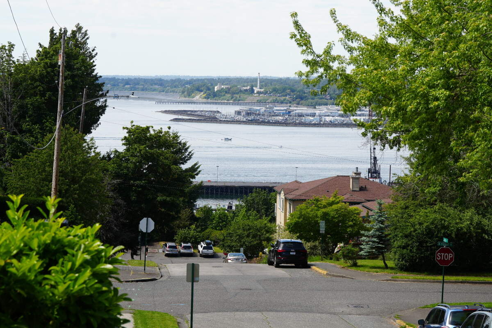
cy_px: 164
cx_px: 246
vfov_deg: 15.0
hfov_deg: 22.4
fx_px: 1244
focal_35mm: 91
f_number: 8
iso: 100
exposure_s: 1/200
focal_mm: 91
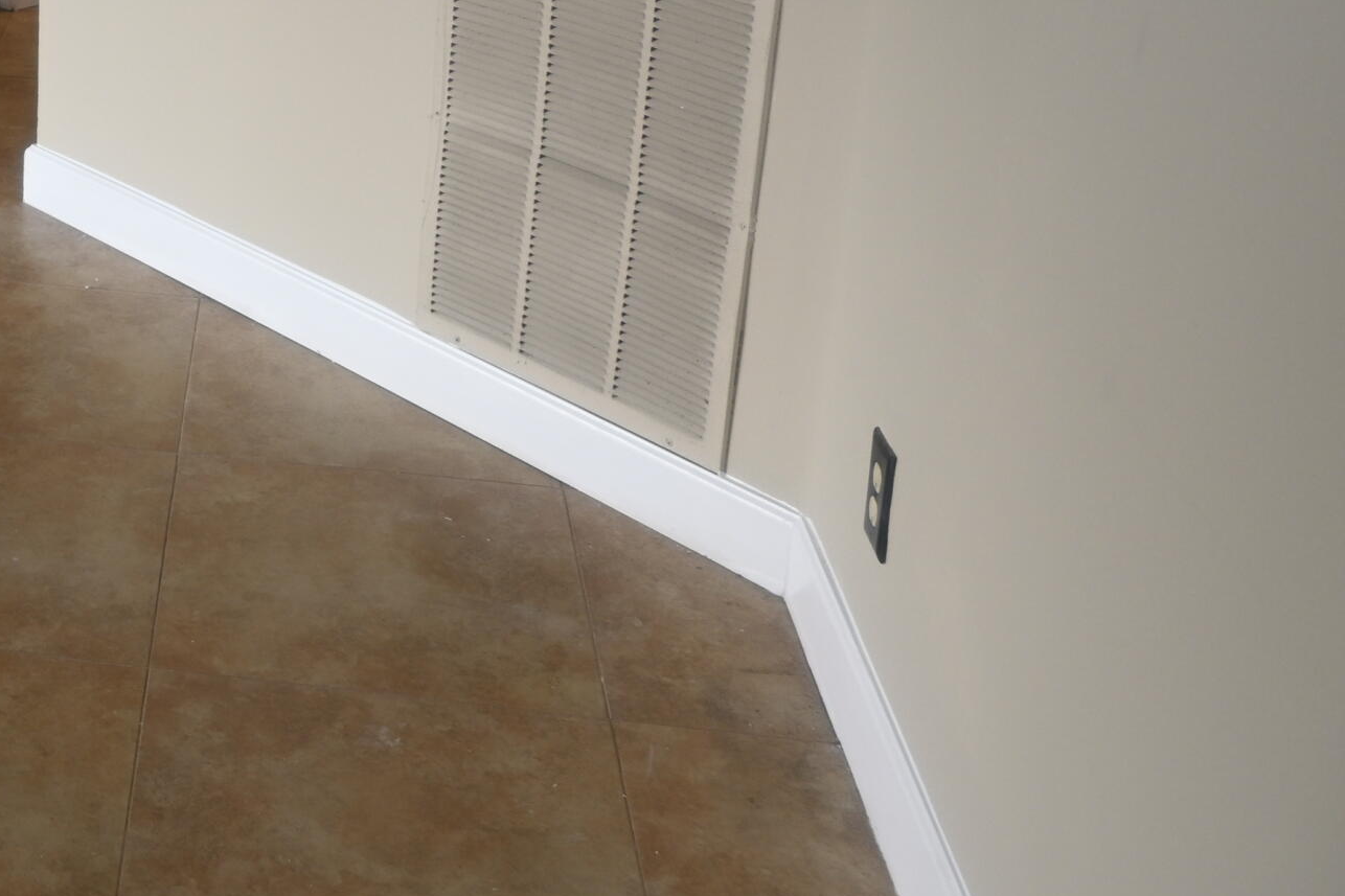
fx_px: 2092
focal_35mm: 56
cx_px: -147
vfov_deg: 23.2
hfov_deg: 31.5
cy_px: -2
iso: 250
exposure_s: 1/25
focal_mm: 16
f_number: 4.5
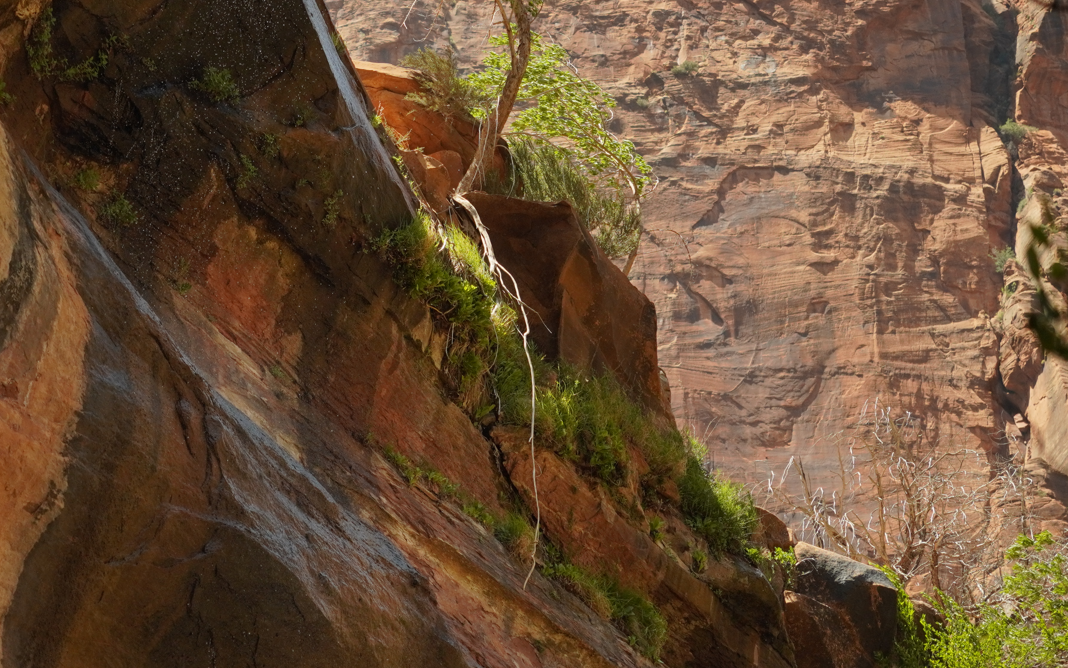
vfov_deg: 10.2
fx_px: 3725
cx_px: 280
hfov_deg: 16.2
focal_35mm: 128
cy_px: 240
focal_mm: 50
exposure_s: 1/4000
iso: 320
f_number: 2.8
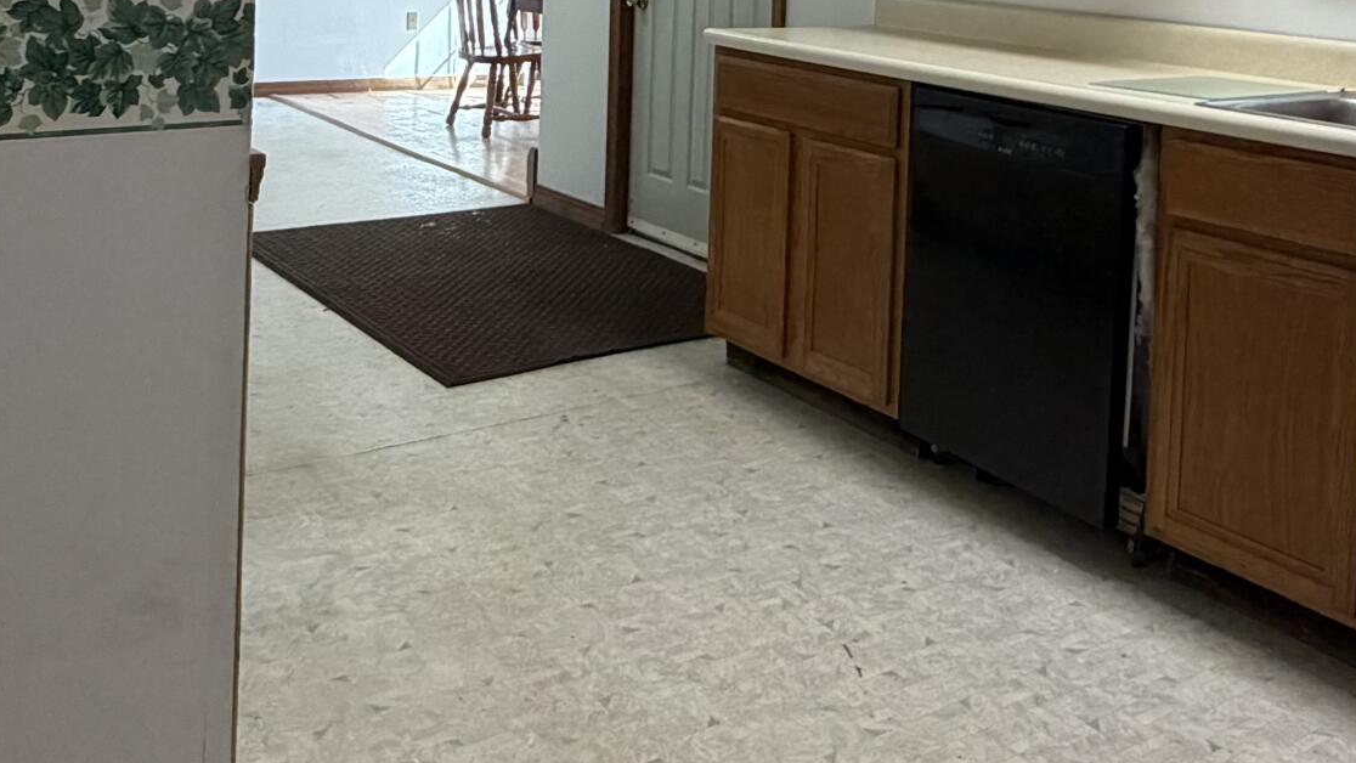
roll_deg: -2.0
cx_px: 721
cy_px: -36
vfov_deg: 27.1
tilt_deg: -3.4
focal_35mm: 41
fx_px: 1474
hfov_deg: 49.4
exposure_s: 1/120
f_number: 2.2
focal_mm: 2.22
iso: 320
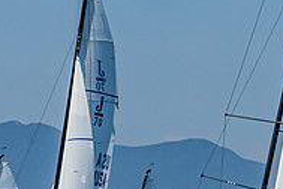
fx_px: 5793
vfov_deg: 1.9
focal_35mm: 737
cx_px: 69
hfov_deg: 2.8
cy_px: 334
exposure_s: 1/2500
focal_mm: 130
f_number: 6.3
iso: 400
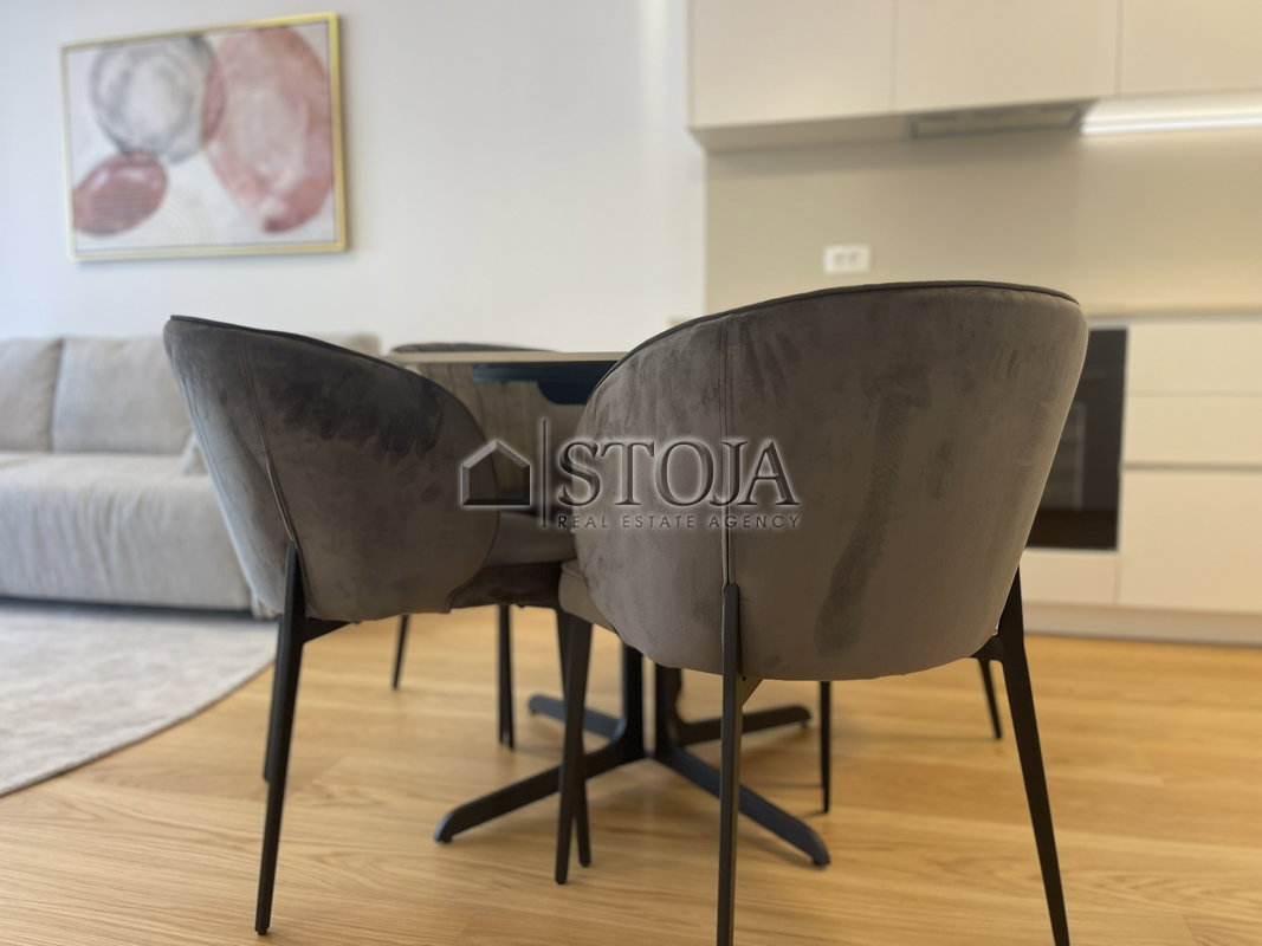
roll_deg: -0.5
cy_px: 473
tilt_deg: -7.1
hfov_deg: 67.3
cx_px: 631
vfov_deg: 53.1
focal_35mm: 26
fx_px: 948
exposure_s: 1/100
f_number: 1.6
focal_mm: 5.1
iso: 80
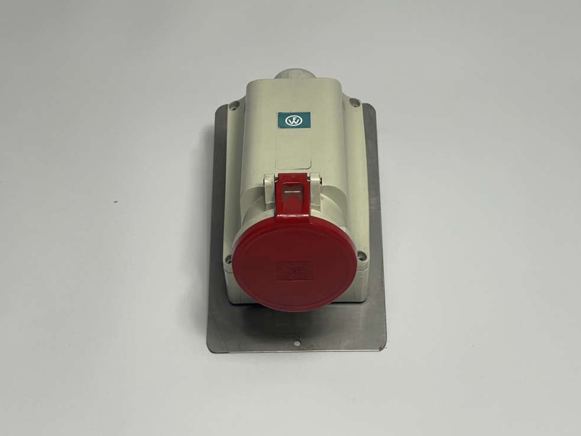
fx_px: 1125
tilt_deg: -46.3
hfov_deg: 29.0
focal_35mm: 67
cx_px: 289
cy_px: 213
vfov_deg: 21.9
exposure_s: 1/100
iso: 50
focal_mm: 7.5
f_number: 2.2
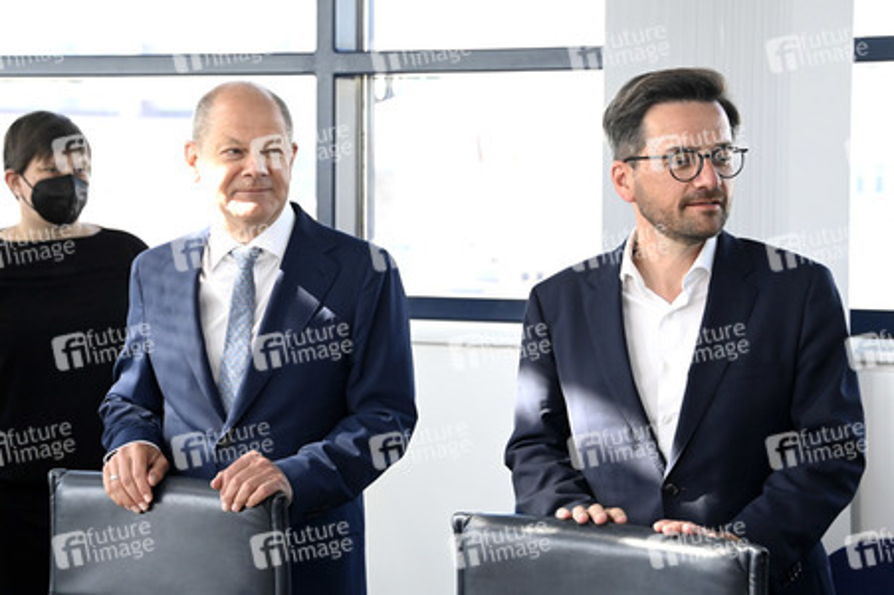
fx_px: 2432
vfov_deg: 13.9
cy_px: 298
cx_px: 447
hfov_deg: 20.8
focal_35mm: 98
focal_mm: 98
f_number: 5.6
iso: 4000
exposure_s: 1/400
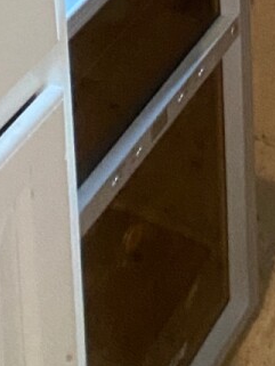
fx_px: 1757
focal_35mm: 166
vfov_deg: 9.3
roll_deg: -0.6
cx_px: 482
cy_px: -743
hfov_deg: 8.6
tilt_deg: -6.7
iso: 400
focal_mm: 4.25
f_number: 1.8
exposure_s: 1/40
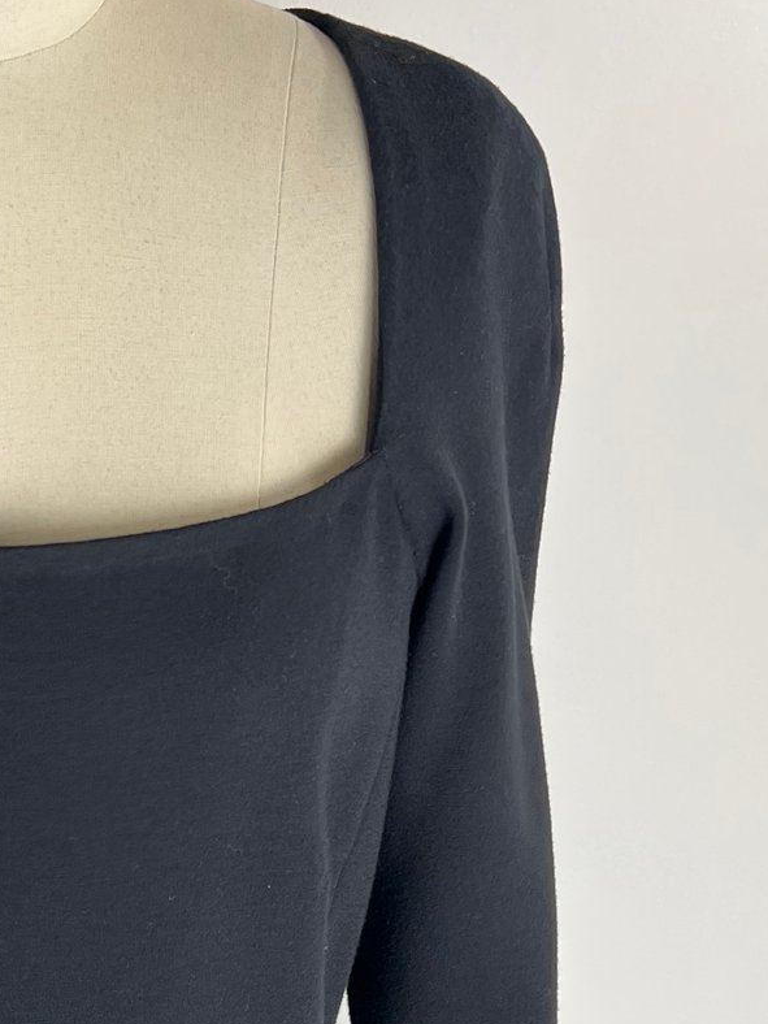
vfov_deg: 26.7
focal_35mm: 66
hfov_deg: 21.8
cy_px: 1167
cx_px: 92
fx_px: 1952
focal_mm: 5.7
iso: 50
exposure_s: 1/120
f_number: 1.5
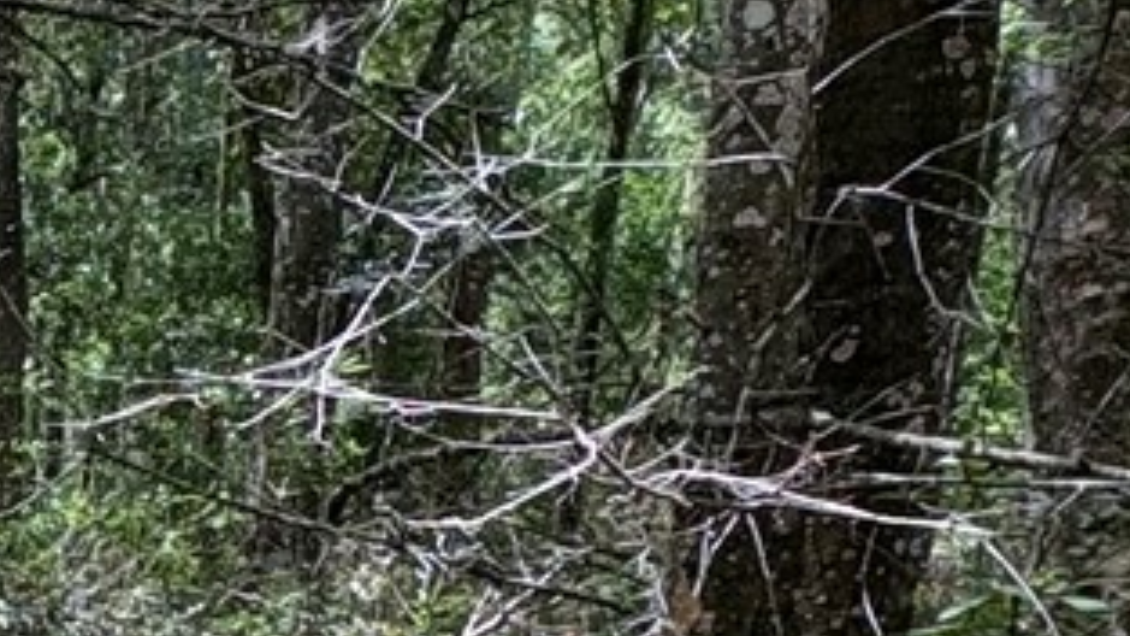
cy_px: 889
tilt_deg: -6.8
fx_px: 2337
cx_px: -820
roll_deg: +0.3
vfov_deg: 14.6
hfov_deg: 20.5
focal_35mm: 78
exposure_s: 1/190
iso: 64
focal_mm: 2.22
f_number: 2.2
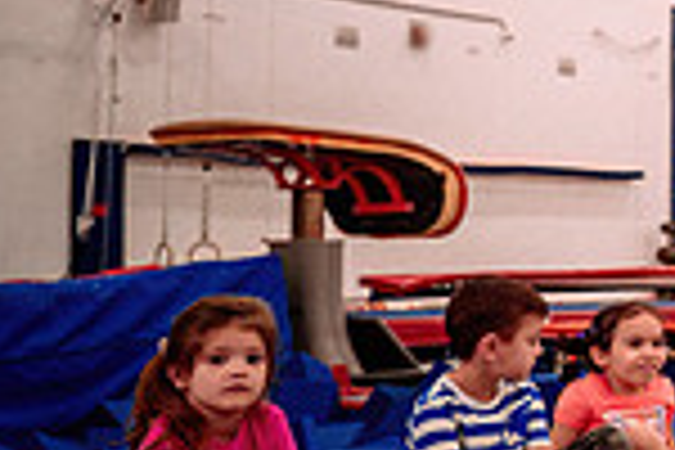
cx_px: 1148
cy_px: 178
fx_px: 1744
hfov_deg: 18.2
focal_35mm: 93
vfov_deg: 14.7
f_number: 2.8
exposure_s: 1/400
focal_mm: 24
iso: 1600
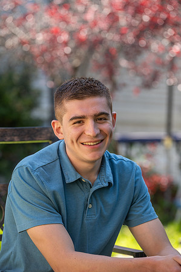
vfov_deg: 15.2
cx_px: 90
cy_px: 136
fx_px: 1020
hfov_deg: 10.1
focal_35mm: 135
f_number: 4
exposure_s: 1/320
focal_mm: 135
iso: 250
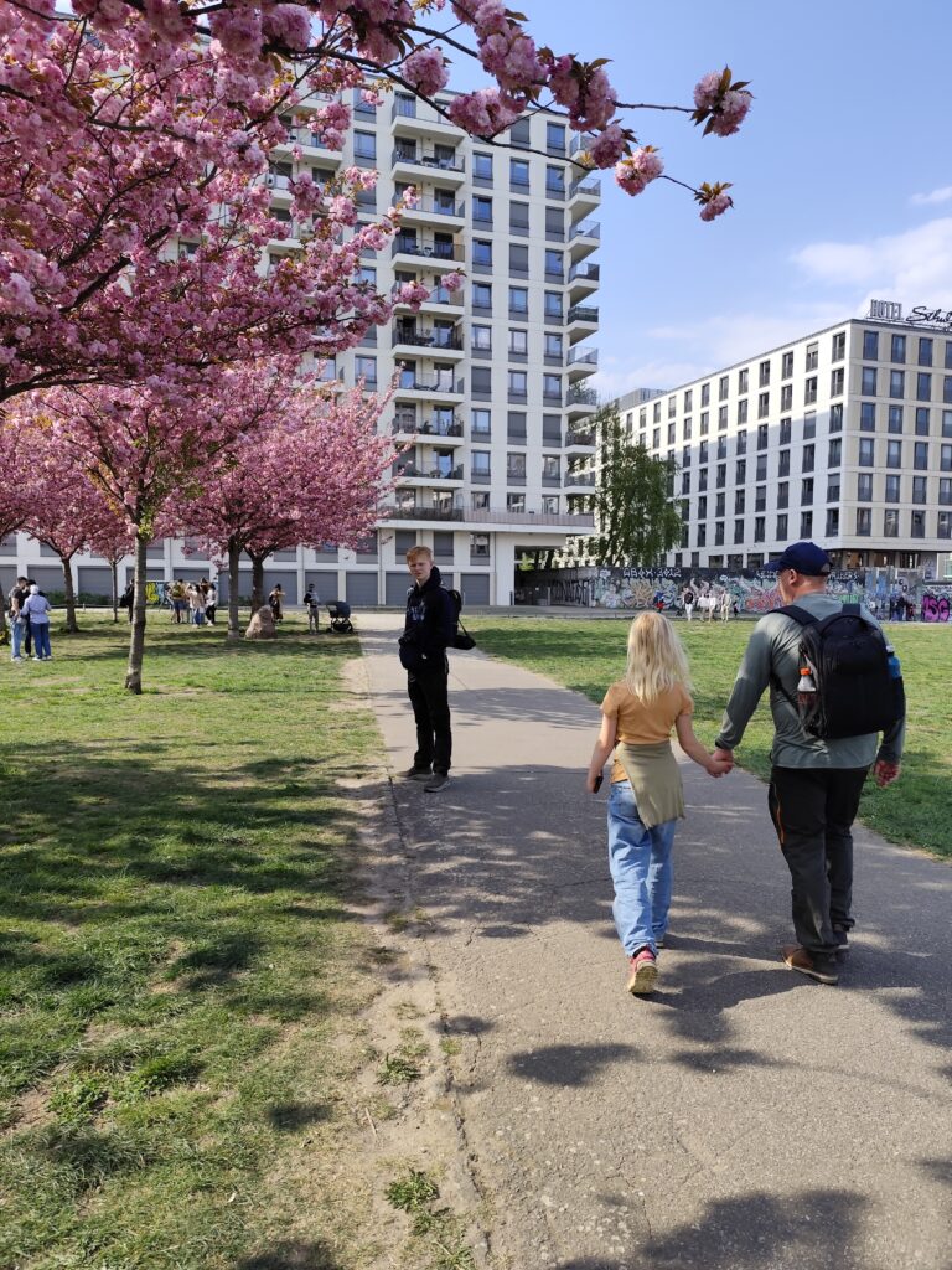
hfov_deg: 58.9
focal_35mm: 23
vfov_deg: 73.9
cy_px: 635
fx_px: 843
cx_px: 476
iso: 50
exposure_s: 1/710
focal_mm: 6.14
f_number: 1.65
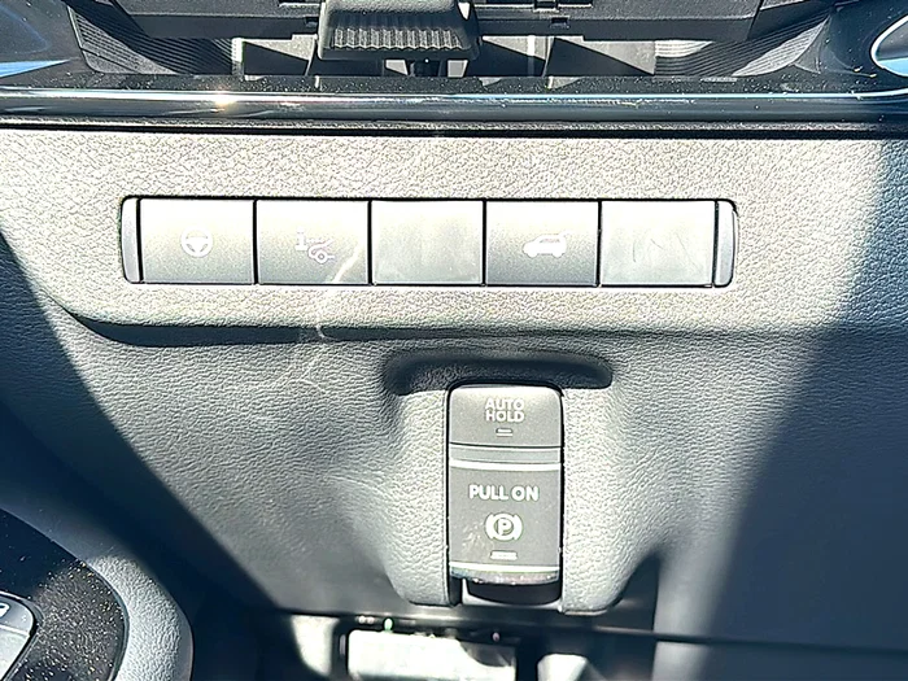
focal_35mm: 45
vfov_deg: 32.2
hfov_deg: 42.1
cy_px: 340
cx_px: 454
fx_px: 1180
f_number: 1.78
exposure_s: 1/185
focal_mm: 6.86
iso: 64
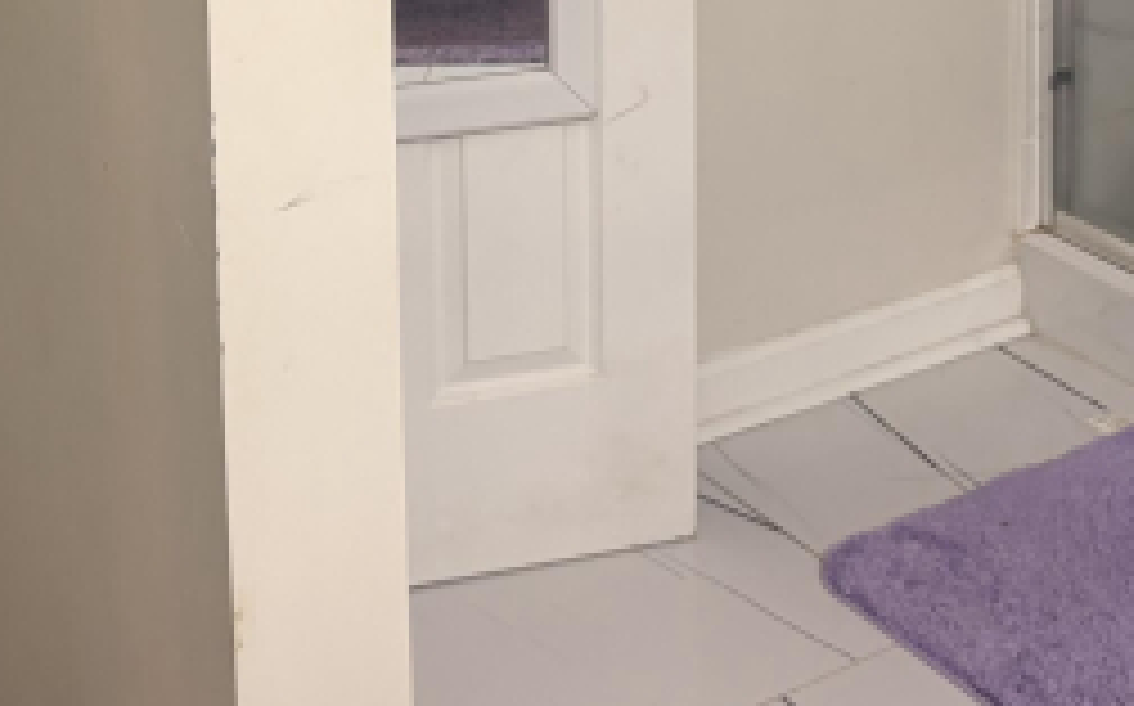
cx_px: 497
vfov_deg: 16.4
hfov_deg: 28.2
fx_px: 2254
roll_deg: +2.0
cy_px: -315
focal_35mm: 73
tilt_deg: -9.5
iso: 125
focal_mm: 5.96
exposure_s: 1/60
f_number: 1.6
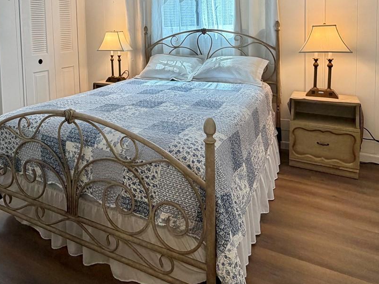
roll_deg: +2.0
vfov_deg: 46.5
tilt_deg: -3.9
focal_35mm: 28
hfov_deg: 62.7
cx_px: 147
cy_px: 48
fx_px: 307
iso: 125
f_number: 2.2
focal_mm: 2.22
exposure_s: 1/120
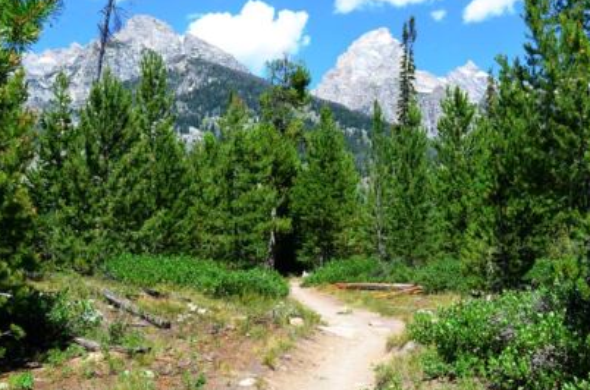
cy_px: 212
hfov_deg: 45.4
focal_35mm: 43
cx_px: 343
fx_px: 703
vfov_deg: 31.0
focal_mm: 18
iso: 200
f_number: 9
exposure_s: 1/320
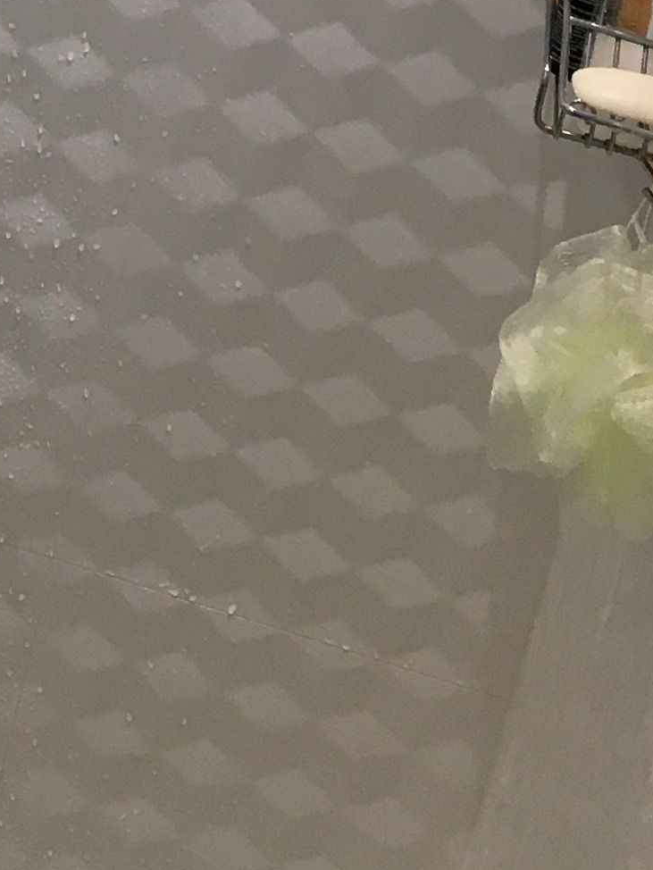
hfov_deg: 12.1
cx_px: -77
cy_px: -621
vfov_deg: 14.7
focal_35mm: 120
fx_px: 3017
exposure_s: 1/40
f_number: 2.2
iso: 32
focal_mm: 4.15
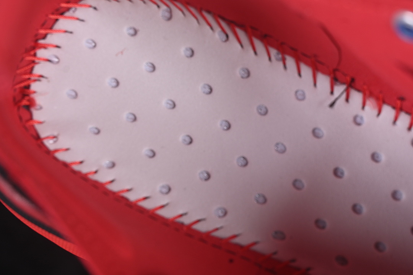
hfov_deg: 27.0
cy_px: 138
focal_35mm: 75
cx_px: 206
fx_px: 860
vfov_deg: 18.2
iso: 160
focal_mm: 50
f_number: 6.3
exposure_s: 1/60
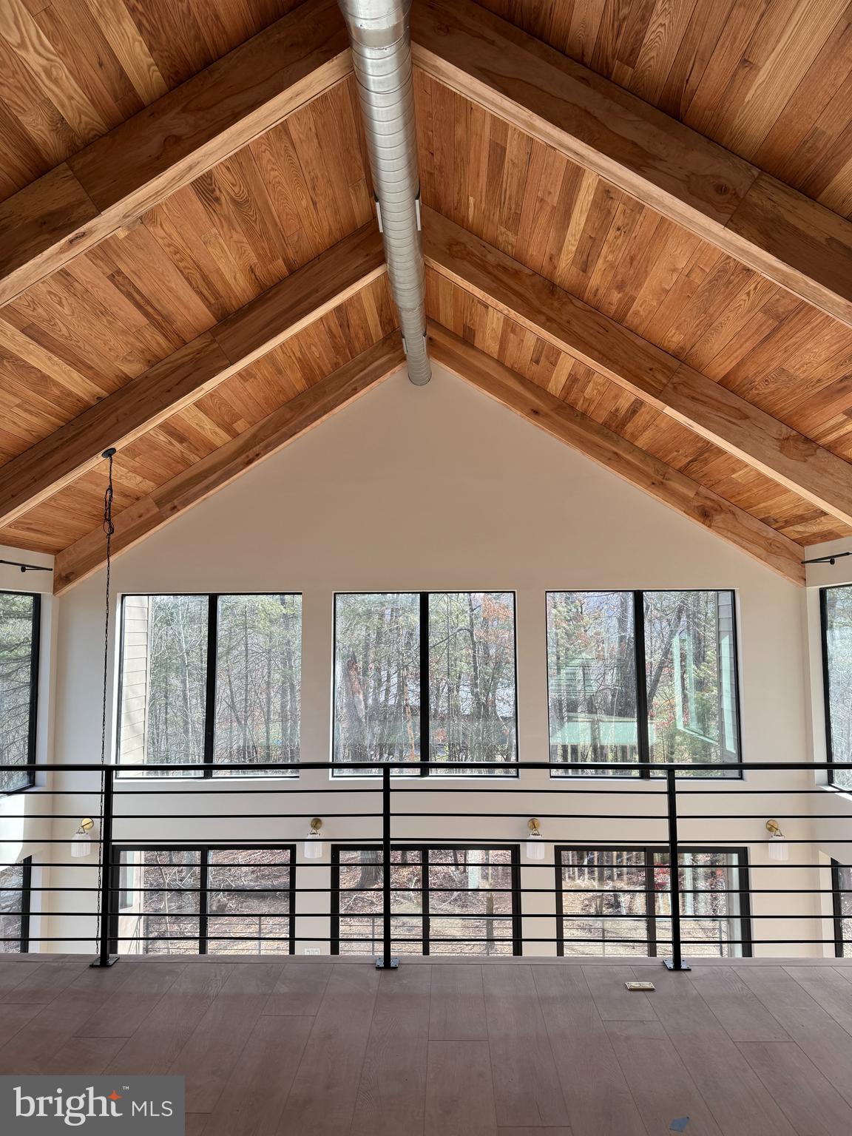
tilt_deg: +4.3
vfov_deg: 71.6
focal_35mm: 24
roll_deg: +0.7
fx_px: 788
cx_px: 426
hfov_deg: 56.8
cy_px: 568
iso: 80
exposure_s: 1/308
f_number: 1.78
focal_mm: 6.76
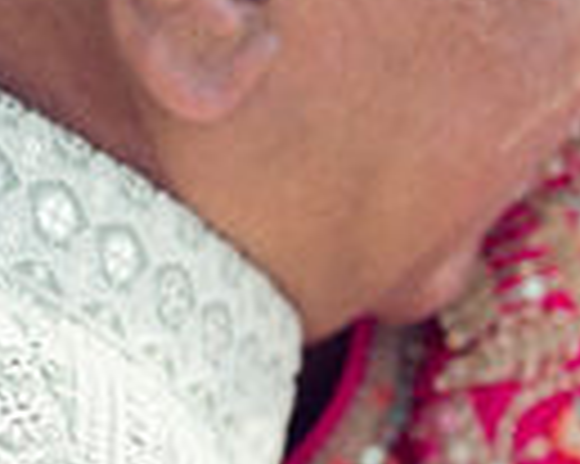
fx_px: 4185
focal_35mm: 244
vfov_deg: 6.3
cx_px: -90
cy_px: 0
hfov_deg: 7.9
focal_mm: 35
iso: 125
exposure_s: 1/1600
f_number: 2.2
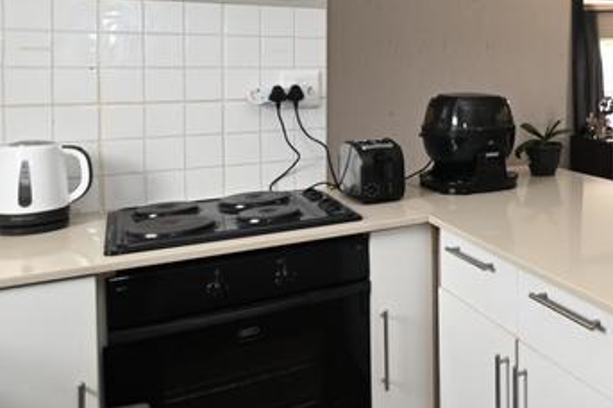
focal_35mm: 35
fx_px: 595
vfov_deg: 36.3
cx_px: 615
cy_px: 72
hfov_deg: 45.7
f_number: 4.5
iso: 200
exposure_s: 1/80
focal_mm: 10
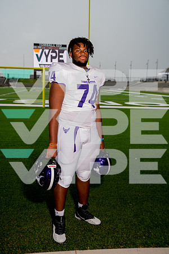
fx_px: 282
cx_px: 84
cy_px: 127
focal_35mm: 40
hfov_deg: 33.4
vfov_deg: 48.5
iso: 1000
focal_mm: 40
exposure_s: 1/1600
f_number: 4
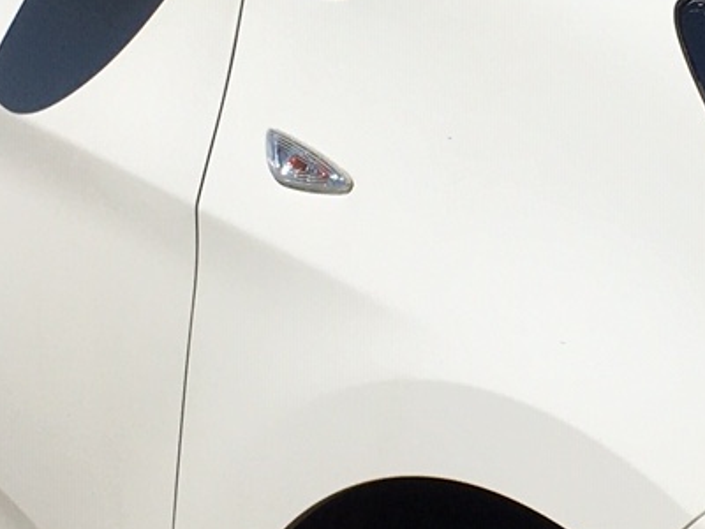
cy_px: 189
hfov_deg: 13.4
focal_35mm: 146
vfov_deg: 10.2
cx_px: 670
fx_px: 2973
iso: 25
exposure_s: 1/4808
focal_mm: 4.15
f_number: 2.2
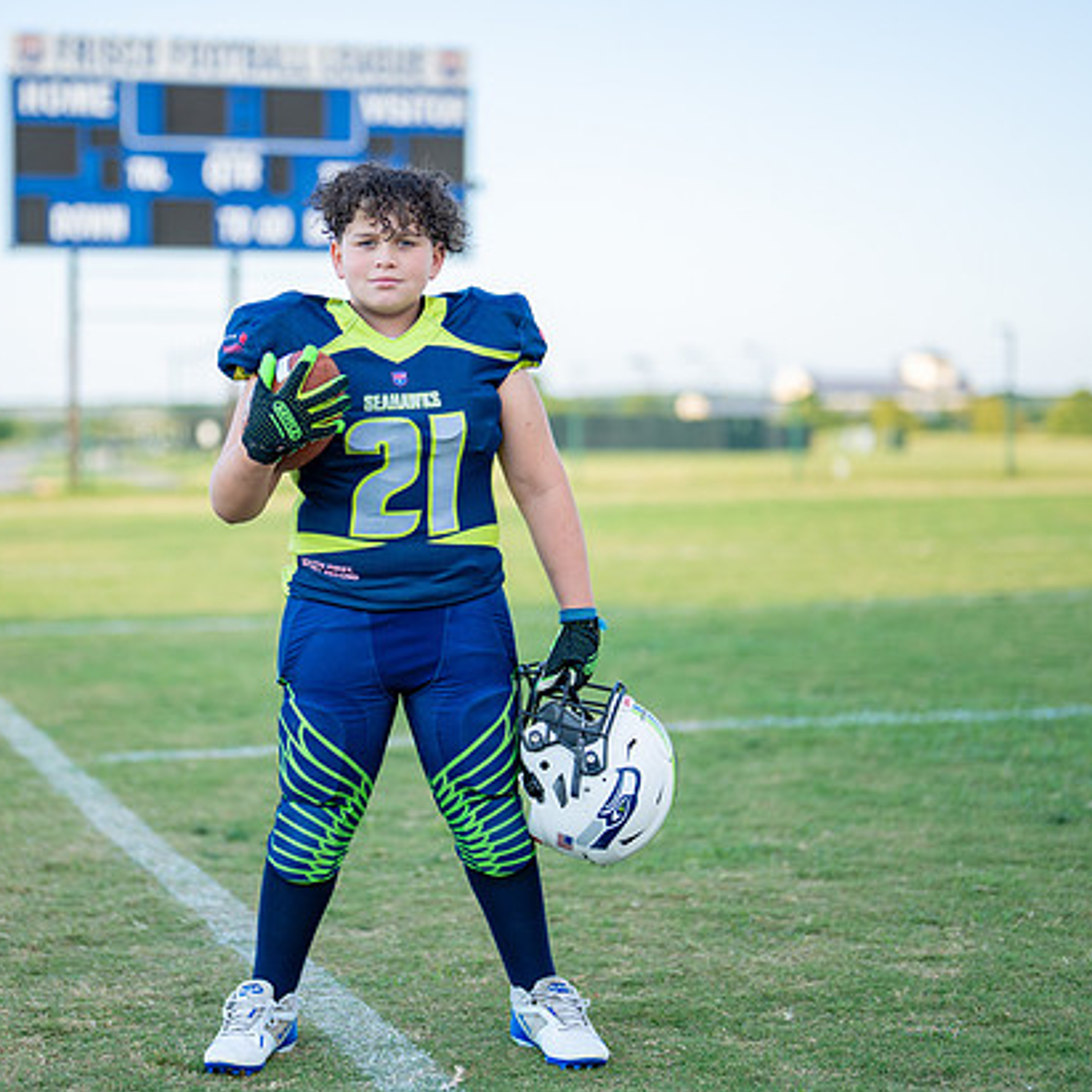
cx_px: 412
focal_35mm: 76
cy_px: 523
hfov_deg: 22.7
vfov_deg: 22.8
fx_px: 2712
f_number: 1.2
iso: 100
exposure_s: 1/2000
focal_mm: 50
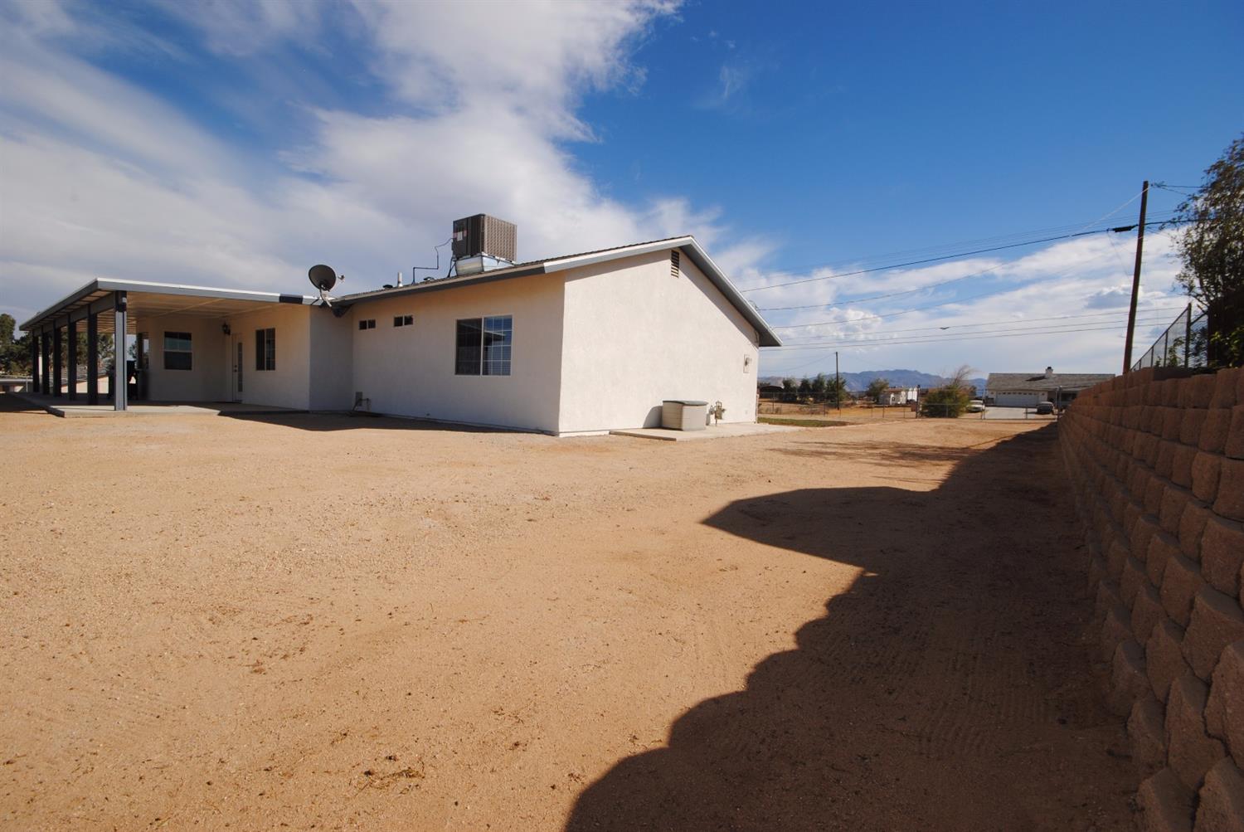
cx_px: 622
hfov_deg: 100.3
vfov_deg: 77.4
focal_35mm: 15
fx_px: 519
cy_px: 416
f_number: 13
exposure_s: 1/200
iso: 100
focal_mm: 10
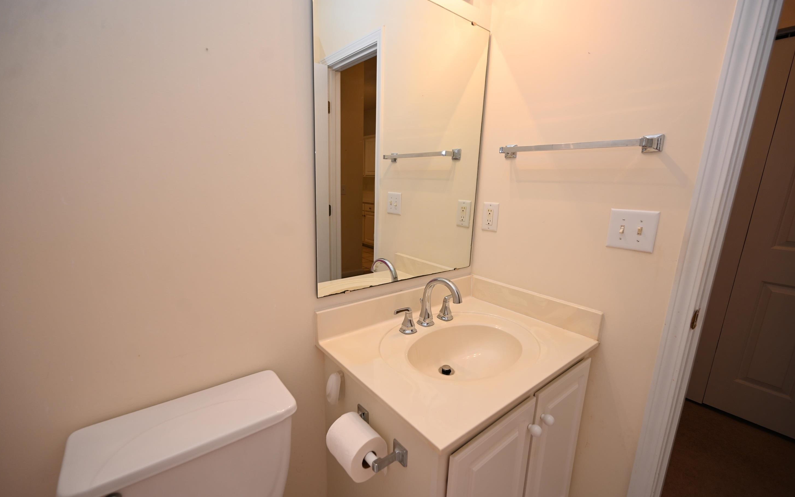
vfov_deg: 74.8
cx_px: 389
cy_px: 254
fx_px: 325
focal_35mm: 15
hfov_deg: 101.4
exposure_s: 1/60
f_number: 4
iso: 250
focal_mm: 14
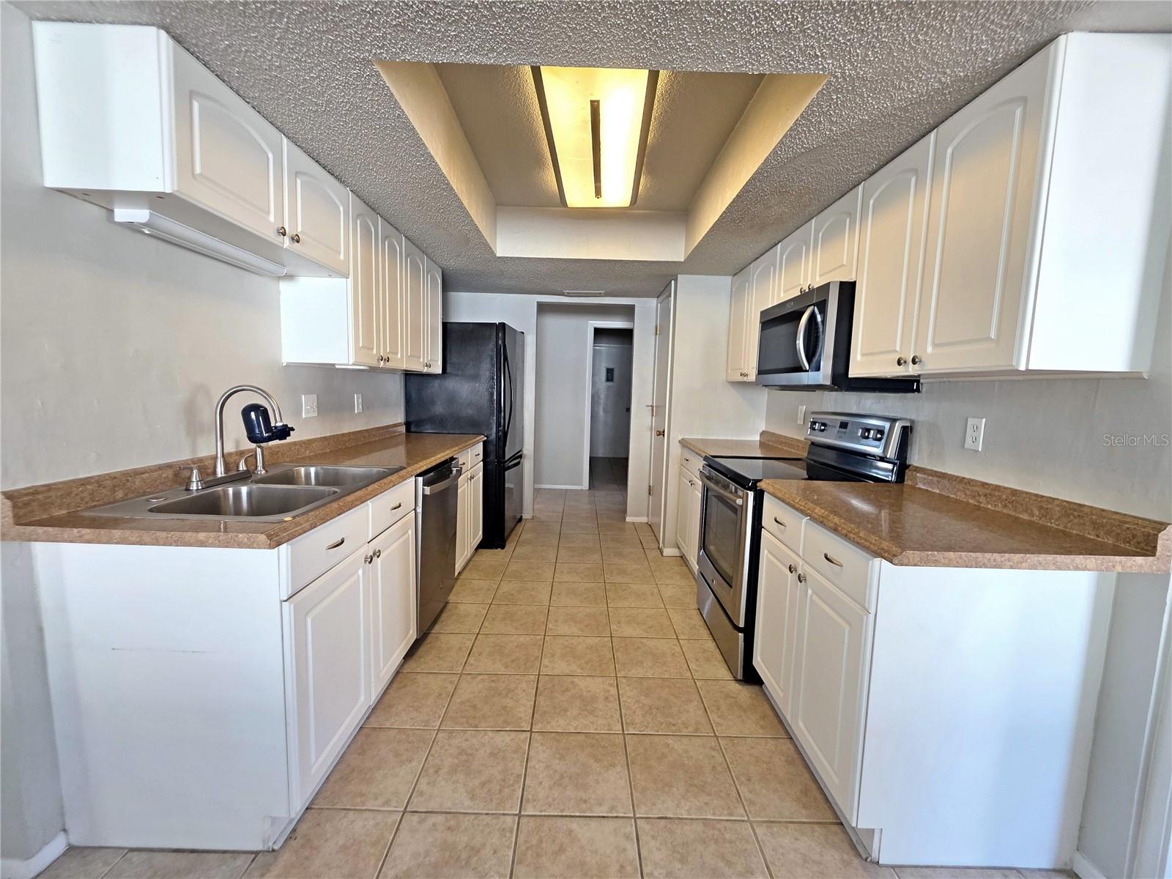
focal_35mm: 13
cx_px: 586
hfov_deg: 106.2
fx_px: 440
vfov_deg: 89.9
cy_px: 440
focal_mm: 2.2
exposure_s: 1/120
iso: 160
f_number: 1.9
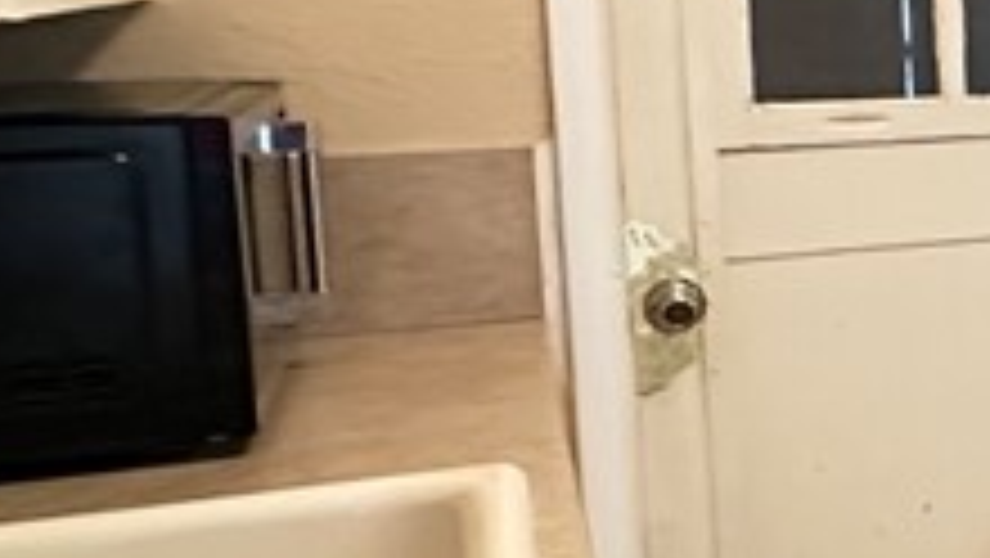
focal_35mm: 71
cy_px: 148
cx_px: 1800
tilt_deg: -5.6
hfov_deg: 20.5
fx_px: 1865
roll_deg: +1.0
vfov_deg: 16.9
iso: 1000
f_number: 2.2
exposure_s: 1/60
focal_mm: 2.22
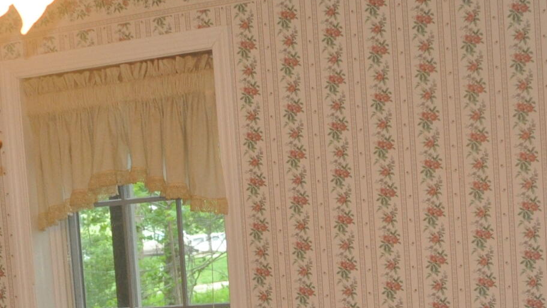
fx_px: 1349
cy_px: 450
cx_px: 190
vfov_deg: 12.4
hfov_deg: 22.8
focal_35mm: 93
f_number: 3.5
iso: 800
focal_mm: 18
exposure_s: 1/60
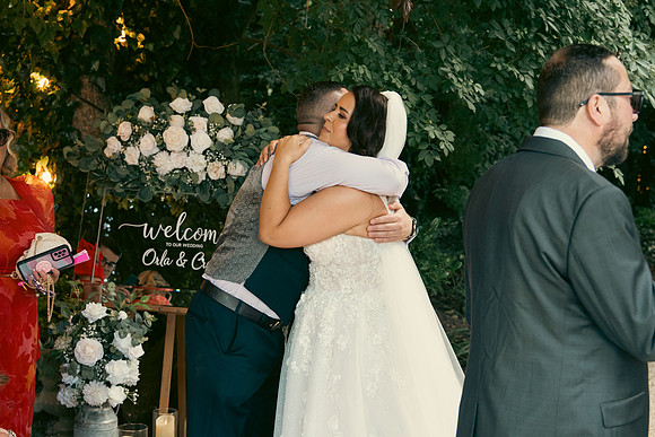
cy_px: 218
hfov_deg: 36.2
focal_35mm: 55
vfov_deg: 24.6
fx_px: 1001
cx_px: 328
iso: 800
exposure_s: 1/200
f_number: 3.5
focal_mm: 37
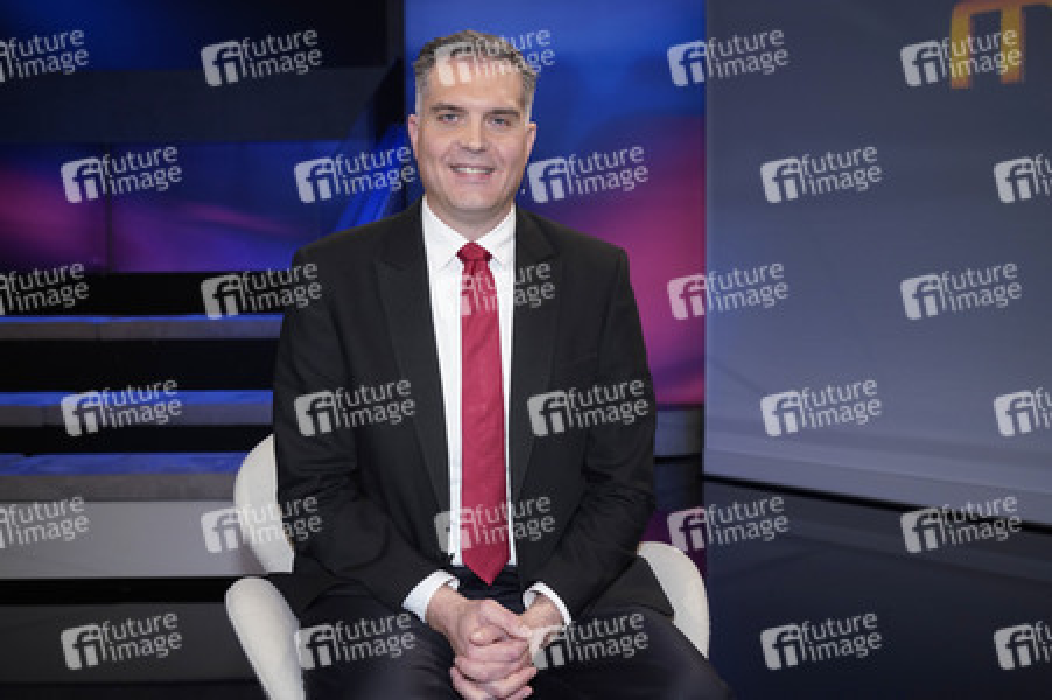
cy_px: 350
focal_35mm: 41
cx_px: 526
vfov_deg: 32.6
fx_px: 1197
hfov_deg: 47.4
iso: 1600
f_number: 5
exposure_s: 1/200
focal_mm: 41
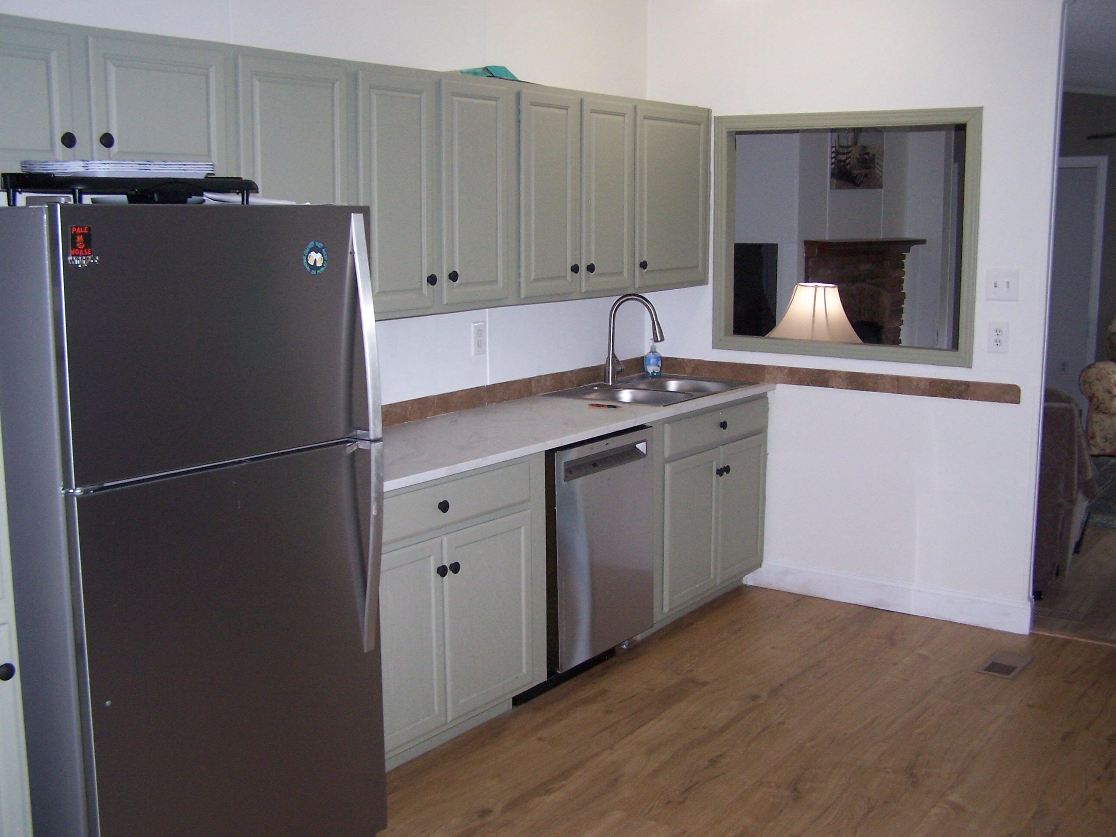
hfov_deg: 49.0
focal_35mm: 38
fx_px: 1225
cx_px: 558
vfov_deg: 37.7
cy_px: 418
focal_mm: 6.3
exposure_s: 1/60
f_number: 2.8
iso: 140
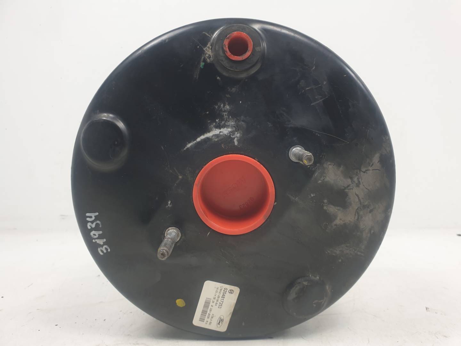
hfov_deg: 67.3
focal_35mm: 26
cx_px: 230
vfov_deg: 53.1
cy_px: 173
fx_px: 346
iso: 50
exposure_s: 1/135
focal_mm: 4.3
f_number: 2.4
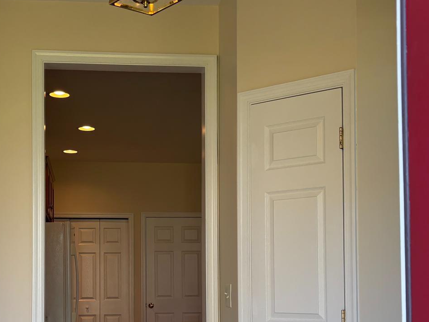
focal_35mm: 56
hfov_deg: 34.1
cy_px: 253
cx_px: 145
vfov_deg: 25.7
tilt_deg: +1.5
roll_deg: +0.5
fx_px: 694
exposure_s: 1/120
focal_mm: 5.96
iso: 40
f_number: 1.6
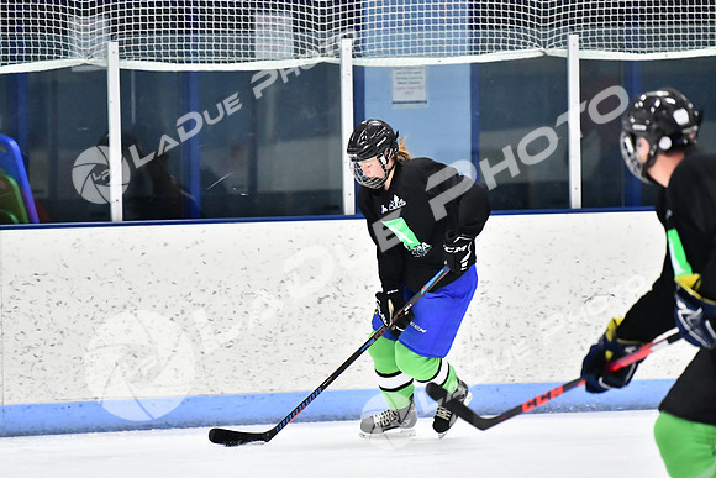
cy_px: 239
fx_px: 5520
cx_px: 358
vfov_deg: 5.0
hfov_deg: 7.4
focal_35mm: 278
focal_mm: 185
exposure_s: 1/1250
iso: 6400
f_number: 2.8
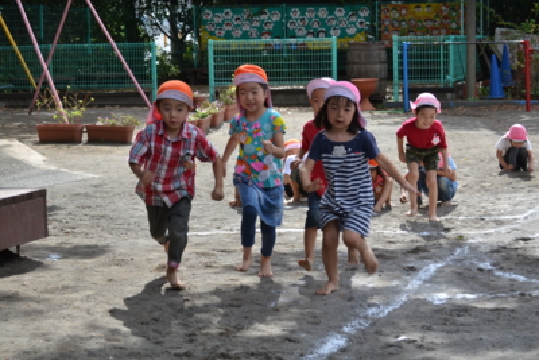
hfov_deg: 24.6
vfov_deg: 16.6
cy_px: 180
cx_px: 270
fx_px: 1236
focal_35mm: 82
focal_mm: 55
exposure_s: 1/200
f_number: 7.1
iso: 100
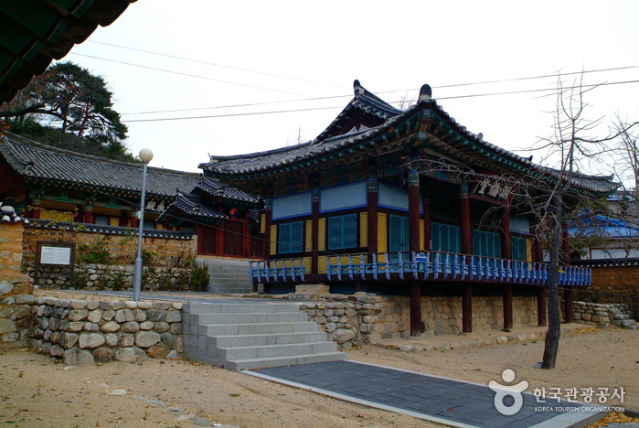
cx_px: 320
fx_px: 533
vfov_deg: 43.7
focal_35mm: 30
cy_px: 214
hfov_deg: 61.9
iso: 100
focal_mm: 20
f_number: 6.7
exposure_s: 1/180
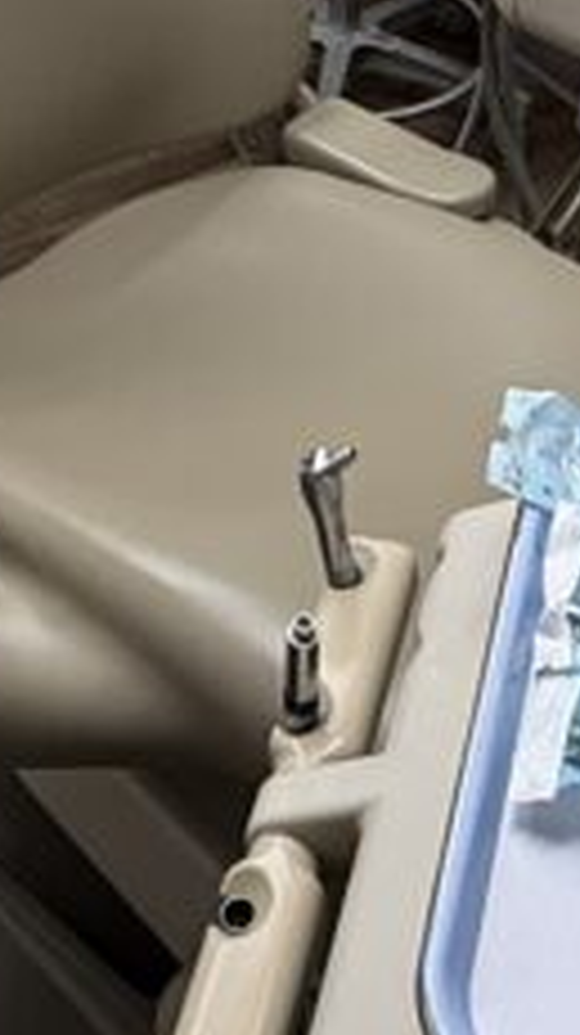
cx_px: 364
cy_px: -328
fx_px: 1863
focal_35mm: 68
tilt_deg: -19.1
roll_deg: -1.3
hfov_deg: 17.7
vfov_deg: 26.2
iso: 125
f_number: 2.2
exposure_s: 1/120
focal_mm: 2.22
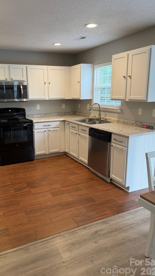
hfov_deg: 42.5
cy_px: 136
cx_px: 56
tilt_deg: -12.8
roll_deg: +2.2
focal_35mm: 27
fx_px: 197
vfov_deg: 69.8
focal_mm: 6.76
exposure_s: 1/60
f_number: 1.78
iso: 125
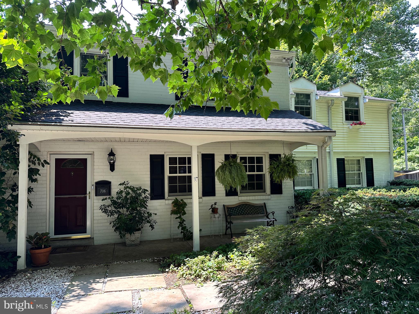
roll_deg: +1.4
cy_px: 157
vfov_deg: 56.8
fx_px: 291
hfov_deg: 71.6
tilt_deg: +2.4
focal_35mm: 24
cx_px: 210
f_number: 1.78
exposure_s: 1/345
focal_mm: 6.86
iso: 80
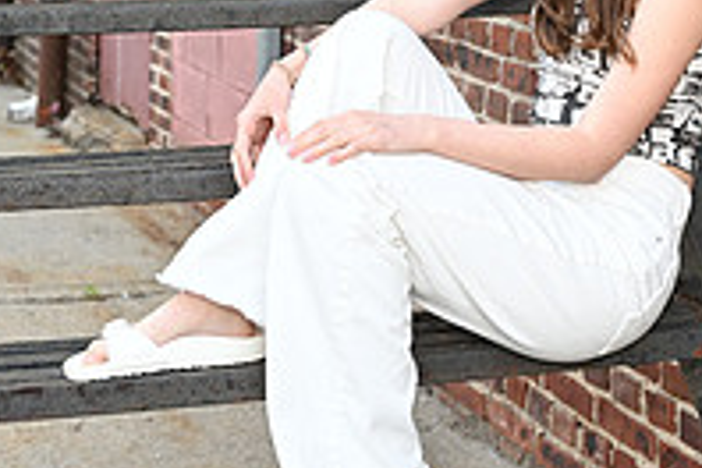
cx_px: 269
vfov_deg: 15.0
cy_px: -12
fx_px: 1744
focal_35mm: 89
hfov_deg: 22.7
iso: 250
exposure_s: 1/160
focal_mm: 30.5
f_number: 3.2
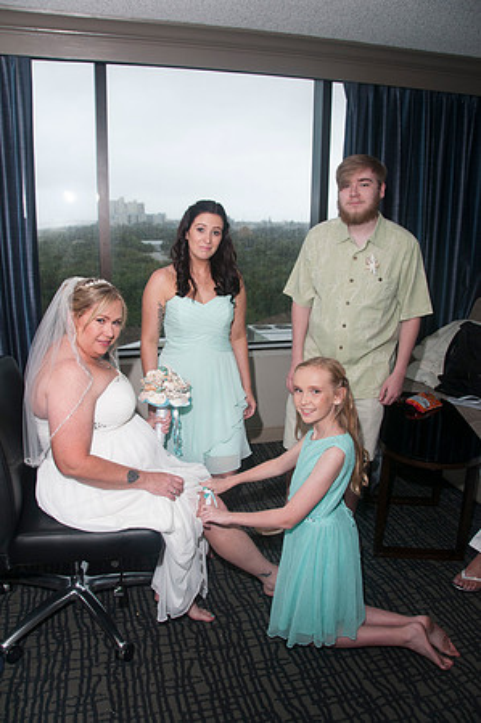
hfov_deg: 47.8
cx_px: 240
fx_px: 542
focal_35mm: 27
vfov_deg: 67.4
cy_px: 362
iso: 400
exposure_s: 1/125
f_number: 5.6
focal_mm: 18
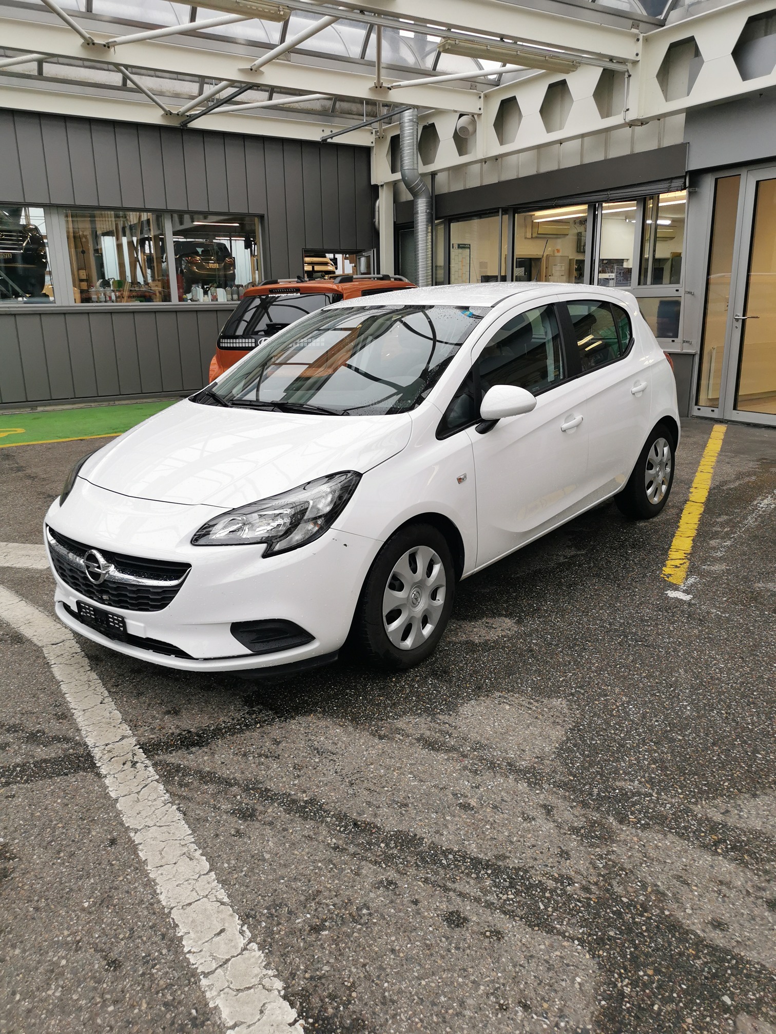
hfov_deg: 51.4
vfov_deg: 65.3
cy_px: 517
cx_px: 388
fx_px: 807
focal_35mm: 27
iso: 100
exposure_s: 1/100
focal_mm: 5.58
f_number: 1.8
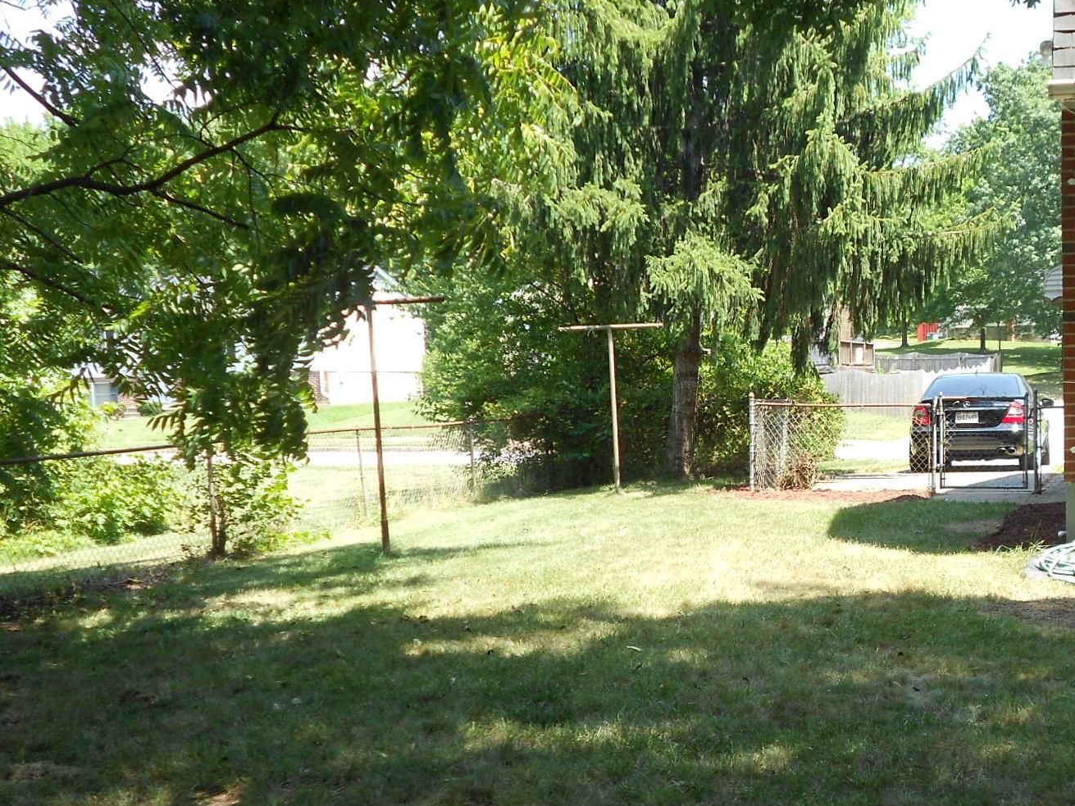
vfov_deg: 28.8
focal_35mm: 50
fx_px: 1553
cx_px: 839
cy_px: 575
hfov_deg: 37.0
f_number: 3.6
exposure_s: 1/125
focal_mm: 5.8
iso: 80
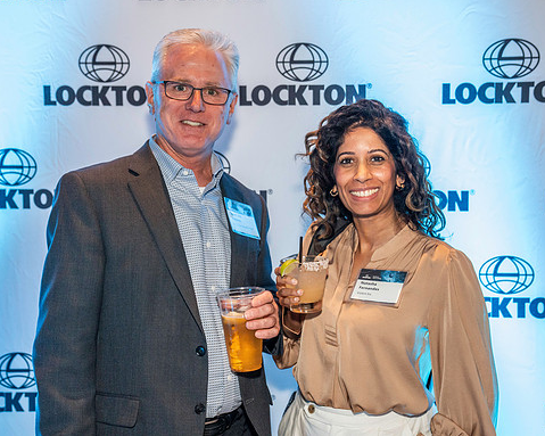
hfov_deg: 37.3
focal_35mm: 50
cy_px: 217
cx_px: 253
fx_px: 806
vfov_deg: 30.2
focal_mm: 44
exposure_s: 1/160
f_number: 4
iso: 5000
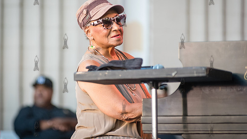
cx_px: 99
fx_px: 1657
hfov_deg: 8.5
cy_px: 61
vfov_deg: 4.8
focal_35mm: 253
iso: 3200
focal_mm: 200
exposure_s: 1/400
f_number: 4
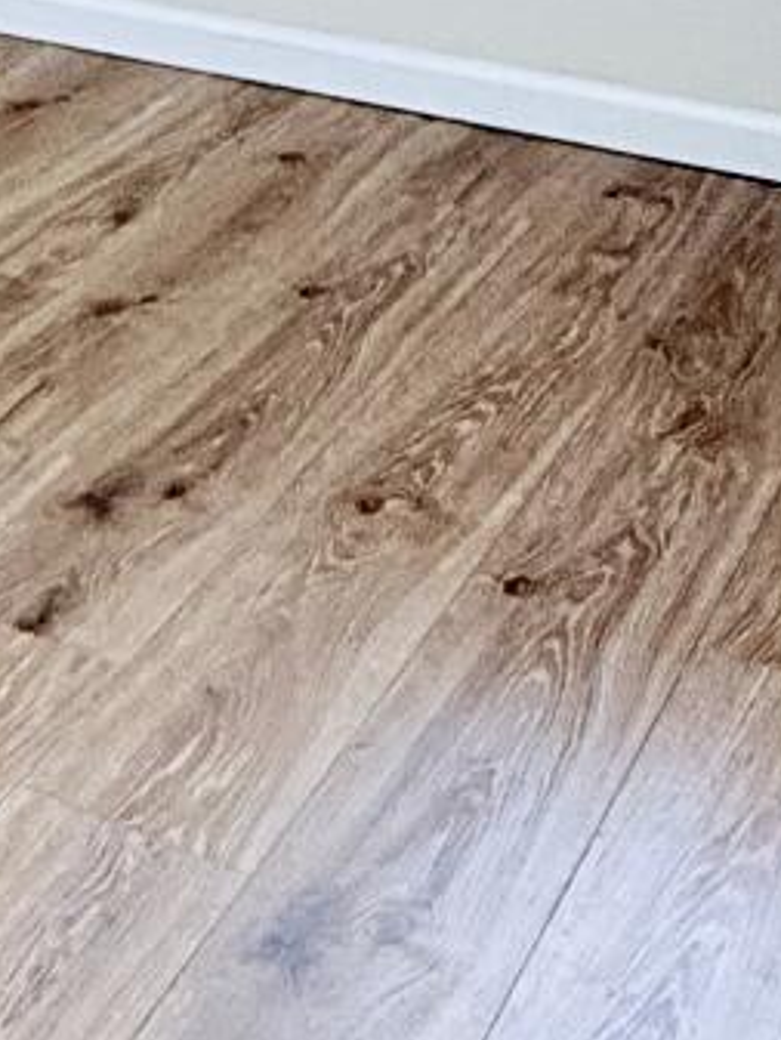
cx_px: -417
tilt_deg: -11.6
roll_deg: +0.7
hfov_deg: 16.2
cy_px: -191
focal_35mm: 83
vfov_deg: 21.9
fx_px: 2495
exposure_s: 1/120
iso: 250
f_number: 2.2
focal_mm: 2.22
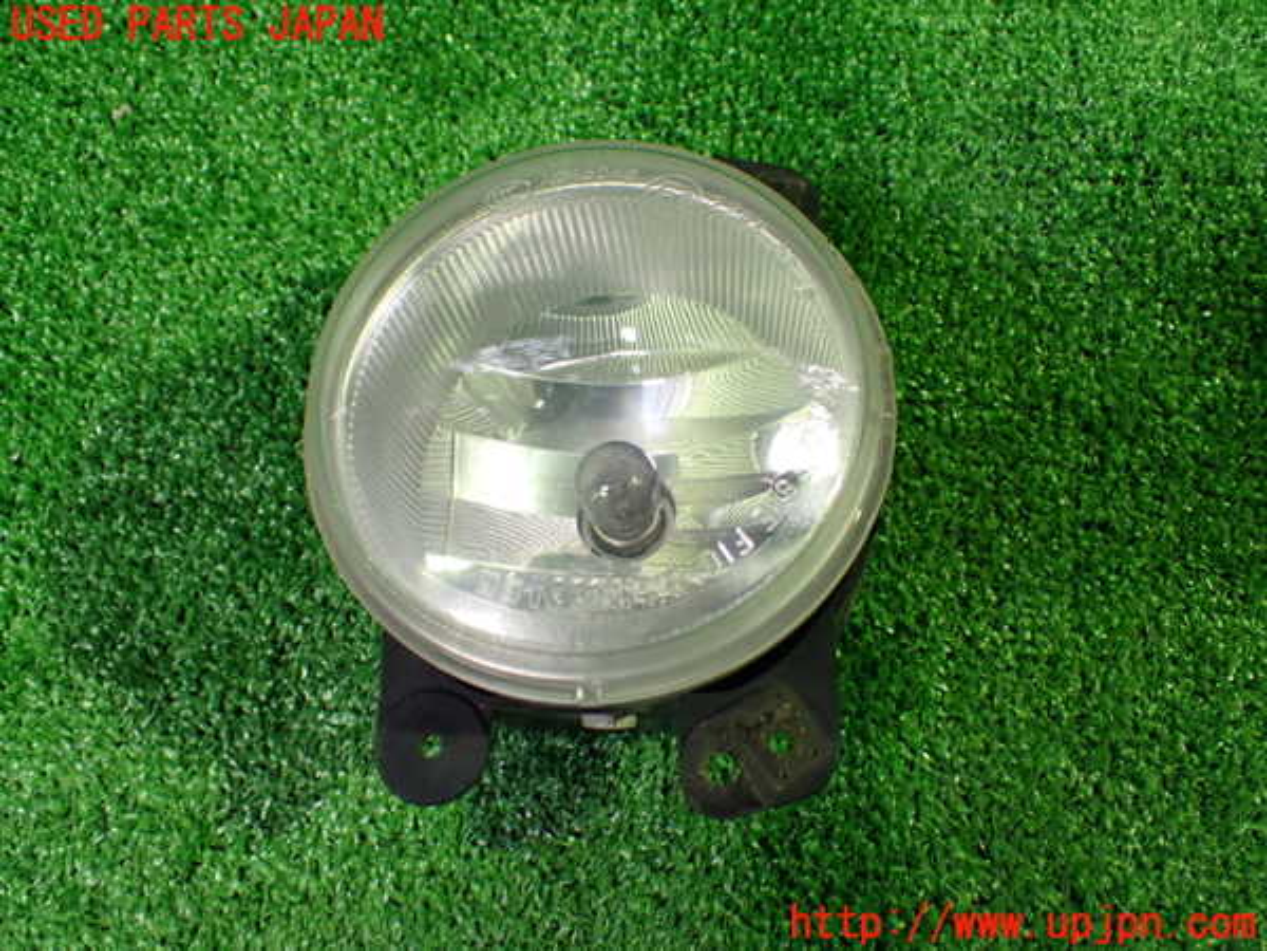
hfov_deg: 49.0
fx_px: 1391
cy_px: 476
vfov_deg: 37.7
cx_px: 634
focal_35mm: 38
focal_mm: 6.83
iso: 800
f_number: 2.7
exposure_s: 1/60
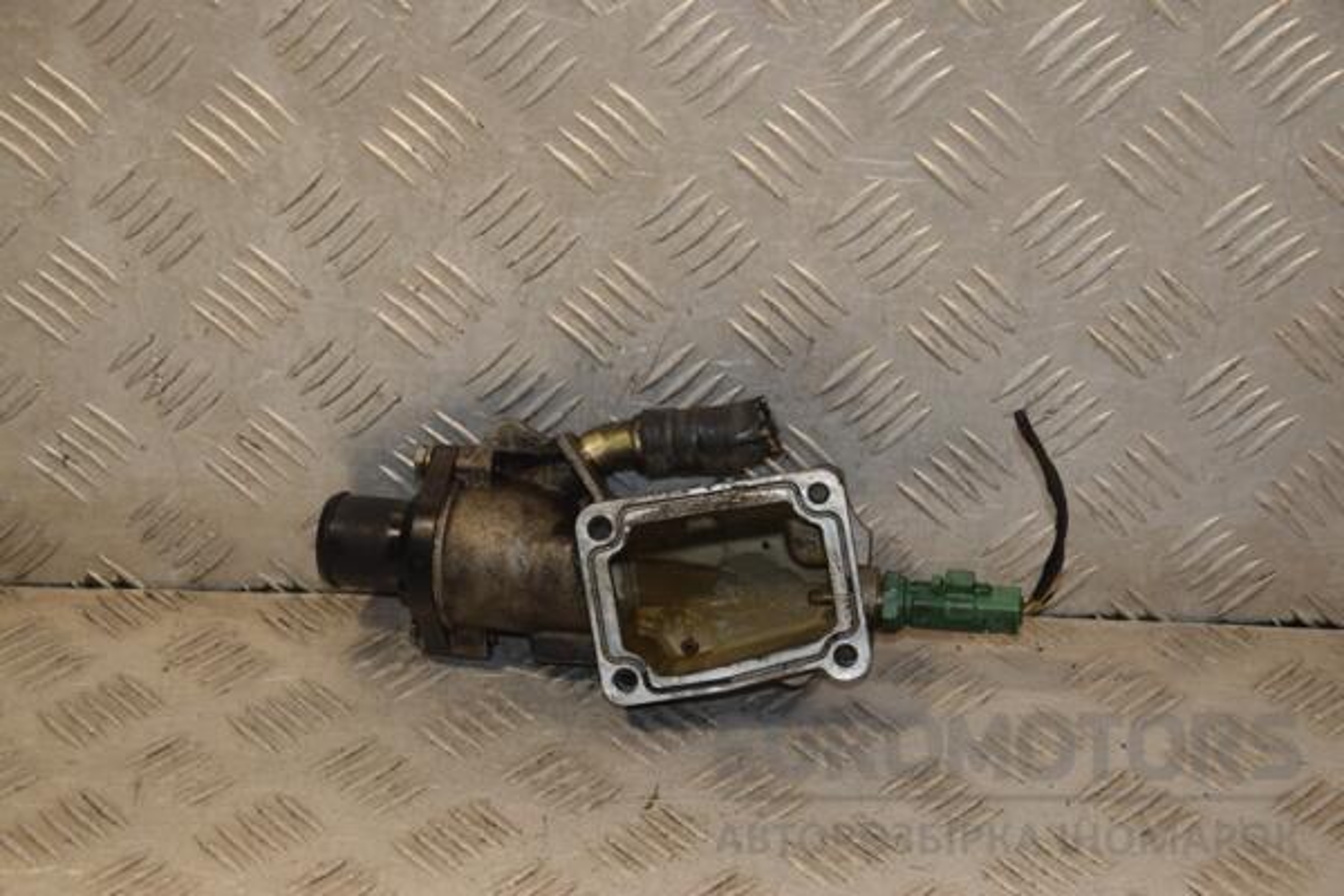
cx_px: 672
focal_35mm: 87
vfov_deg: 15.7
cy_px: 448
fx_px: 3248
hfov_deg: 23.4
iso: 800
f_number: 6.3
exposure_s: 1/200
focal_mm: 58
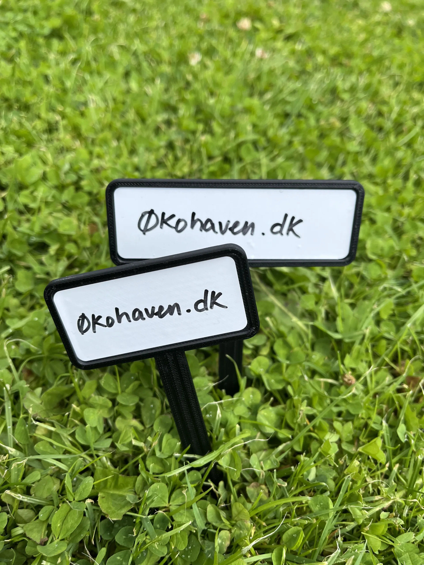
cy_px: 282
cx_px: 212
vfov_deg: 67.3
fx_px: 425
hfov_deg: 53.1
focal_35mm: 26
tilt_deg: -46.0
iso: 50
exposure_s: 1/2571
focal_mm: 5.1
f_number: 1.6
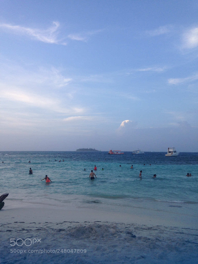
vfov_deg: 55.4
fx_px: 252
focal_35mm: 33
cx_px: 99
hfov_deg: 42.9
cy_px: 132
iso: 50
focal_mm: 4.12
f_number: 2.4
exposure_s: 1/161
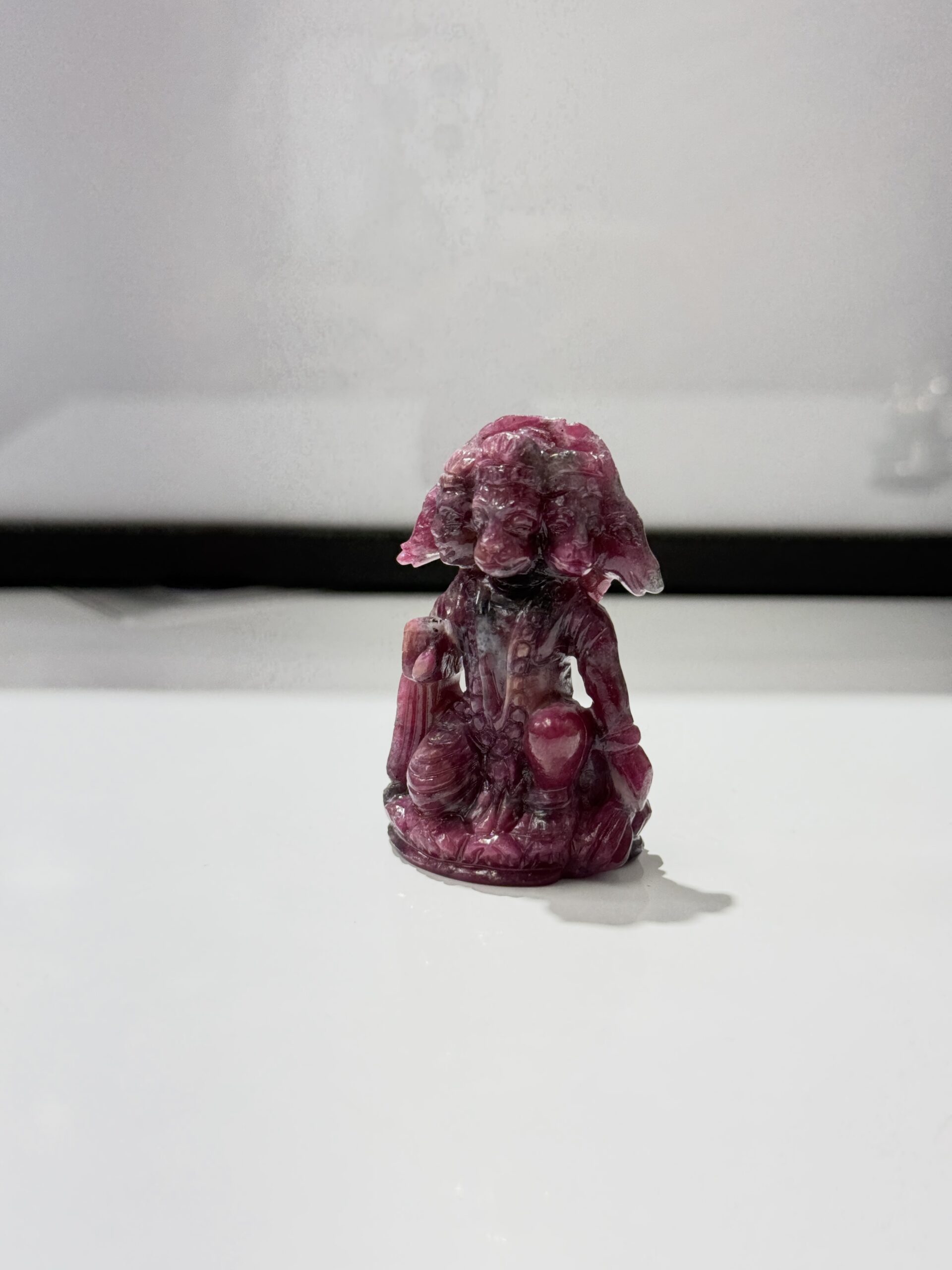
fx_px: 1760
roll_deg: -0.4
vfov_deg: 39.7
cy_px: 635
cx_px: 476
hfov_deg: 30.3
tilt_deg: -14.5
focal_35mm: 48
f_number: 1.78
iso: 100
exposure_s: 1/225
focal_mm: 6.76
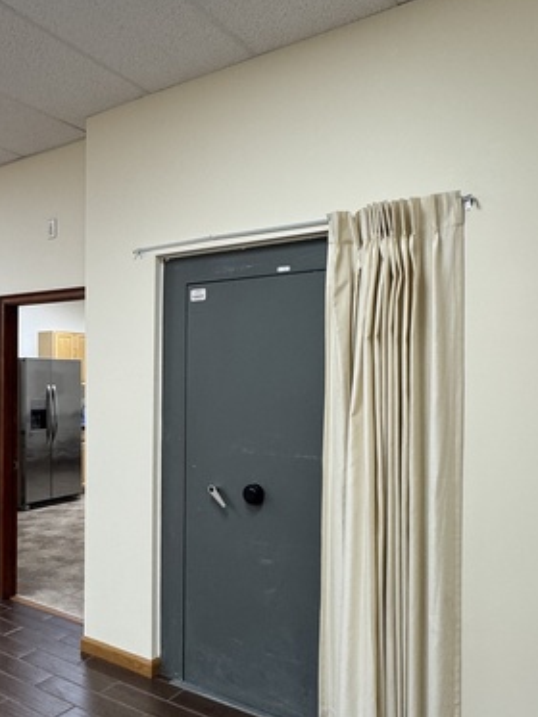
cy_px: 394
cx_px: 159
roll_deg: -0.4
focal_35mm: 30
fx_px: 621
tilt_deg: -1.1
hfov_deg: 45.7
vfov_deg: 59.8
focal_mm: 2.22
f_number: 2.2
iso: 200
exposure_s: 1/120
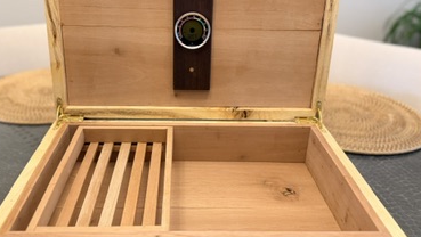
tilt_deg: -24.3
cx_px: 193
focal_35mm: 34
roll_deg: -1.9
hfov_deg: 57.9
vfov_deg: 34.7
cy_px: 105
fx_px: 380
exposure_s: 1/60
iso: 250
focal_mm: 6.76
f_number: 1.78
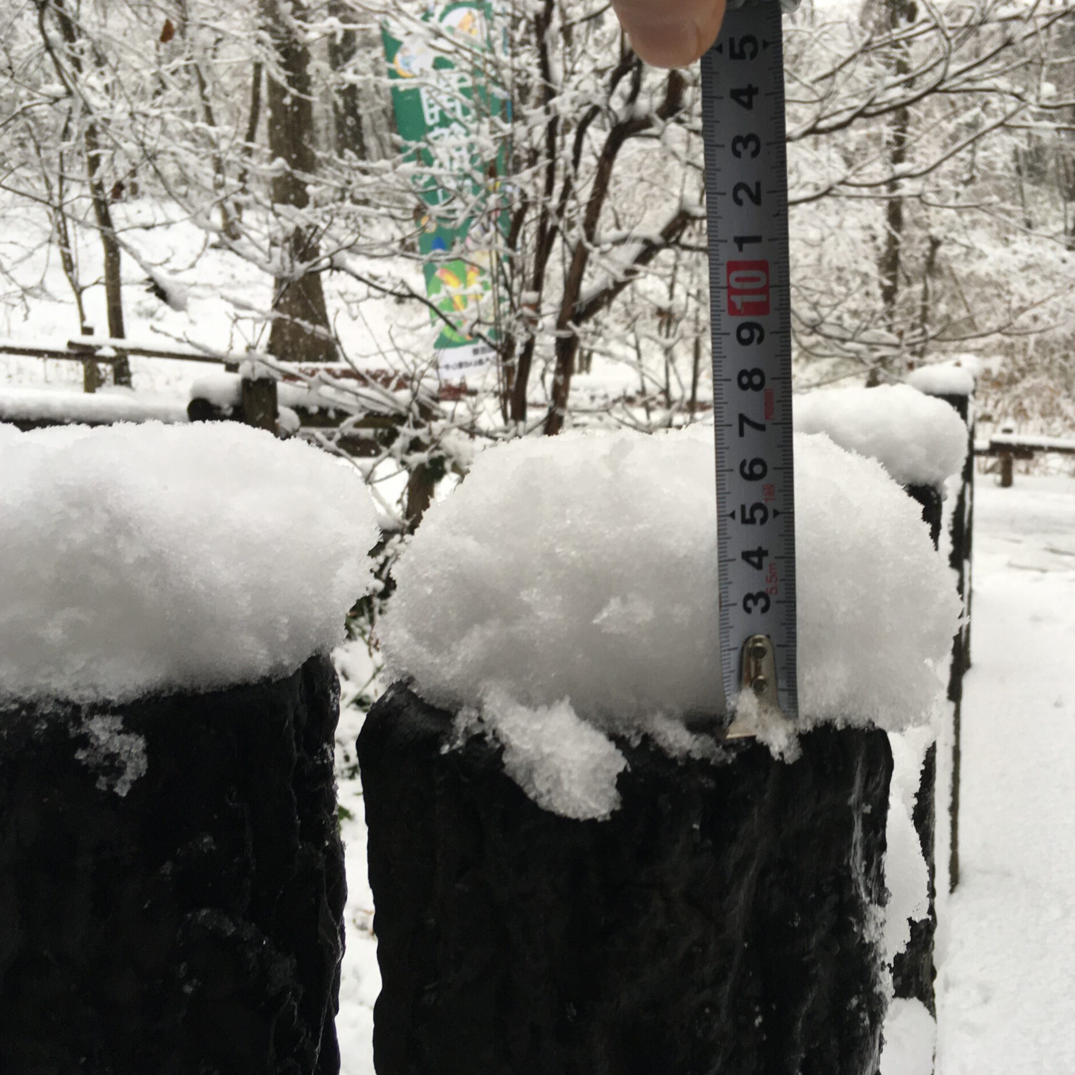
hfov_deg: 46.7
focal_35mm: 35
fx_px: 1230
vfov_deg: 47.2
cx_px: 689
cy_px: 541
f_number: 2.2
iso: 40
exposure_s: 1/120
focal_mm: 4.15
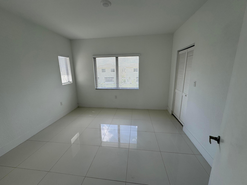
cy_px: 92
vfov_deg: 85.7
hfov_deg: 102.1
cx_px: 124
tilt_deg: -13.2
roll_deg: +0.8
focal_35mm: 14
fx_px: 100
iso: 40
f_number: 2.2
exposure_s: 1/189
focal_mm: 2.22
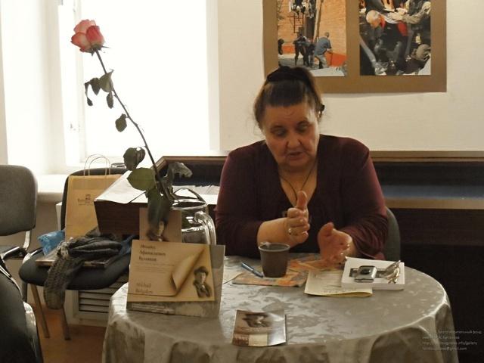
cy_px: 182
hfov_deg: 31.2
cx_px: 242
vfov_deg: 23.7
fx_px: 867
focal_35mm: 62
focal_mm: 10.2
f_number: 4.2
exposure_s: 1/45
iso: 640
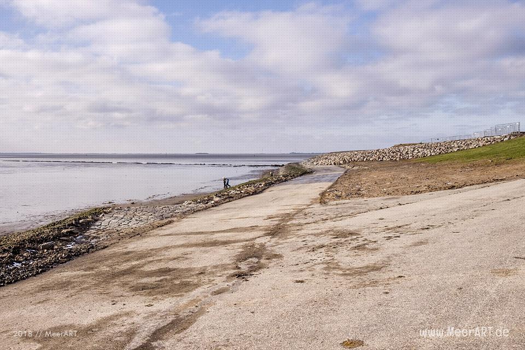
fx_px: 467
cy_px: 175
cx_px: 262
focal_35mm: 32
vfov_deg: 41.1
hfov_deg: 58.7
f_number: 8
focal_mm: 21.4
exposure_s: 1/550
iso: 400
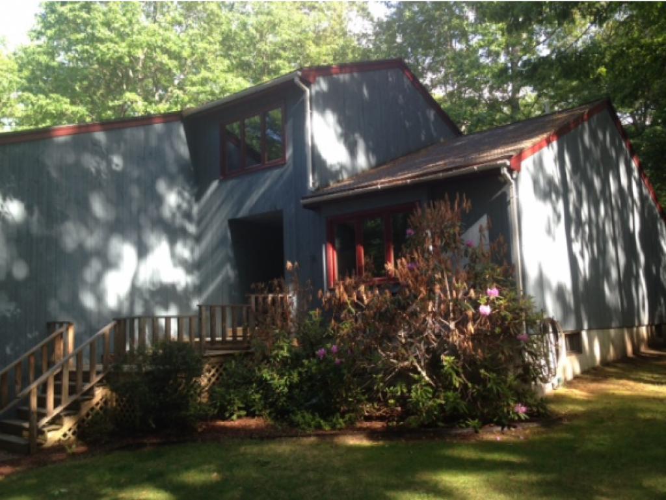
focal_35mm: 33
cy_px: 250
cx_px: 333
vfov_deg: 43.0
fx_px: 635
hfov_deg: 55.3
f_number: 2.4
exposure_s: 1/136
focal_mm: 4.12
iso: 50
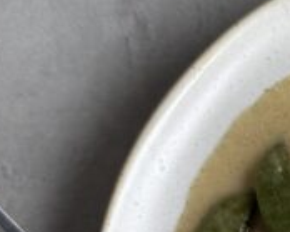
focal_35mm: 121
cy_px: 324
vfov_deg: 12.3
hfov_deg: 14.8
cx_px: 432
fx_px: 1038
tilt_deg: -89.0
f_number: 1.78
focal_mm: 6.76
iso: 100
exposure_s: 1/121
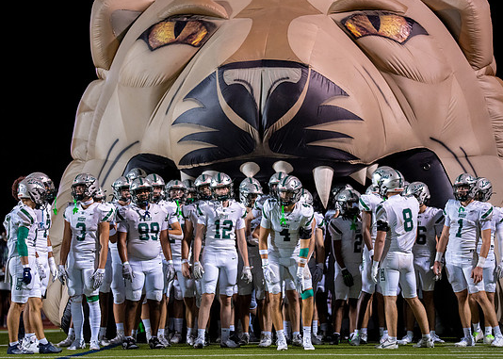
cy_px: 187
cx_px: 276
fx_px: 2328
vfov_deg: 8.8
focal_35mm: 163
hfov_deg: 12.3
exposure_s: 1/1000
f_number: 1.8
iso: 1600
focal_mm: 135
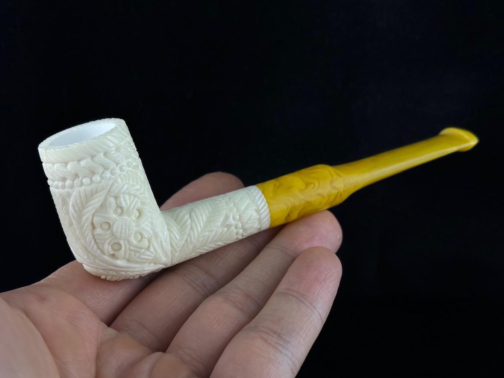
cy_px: 186
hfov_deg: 38.9
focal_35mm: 49
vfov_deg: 29.7
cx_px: 256
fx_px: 713
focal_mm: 6.86
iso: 64
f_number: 1.78
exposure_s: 1/762
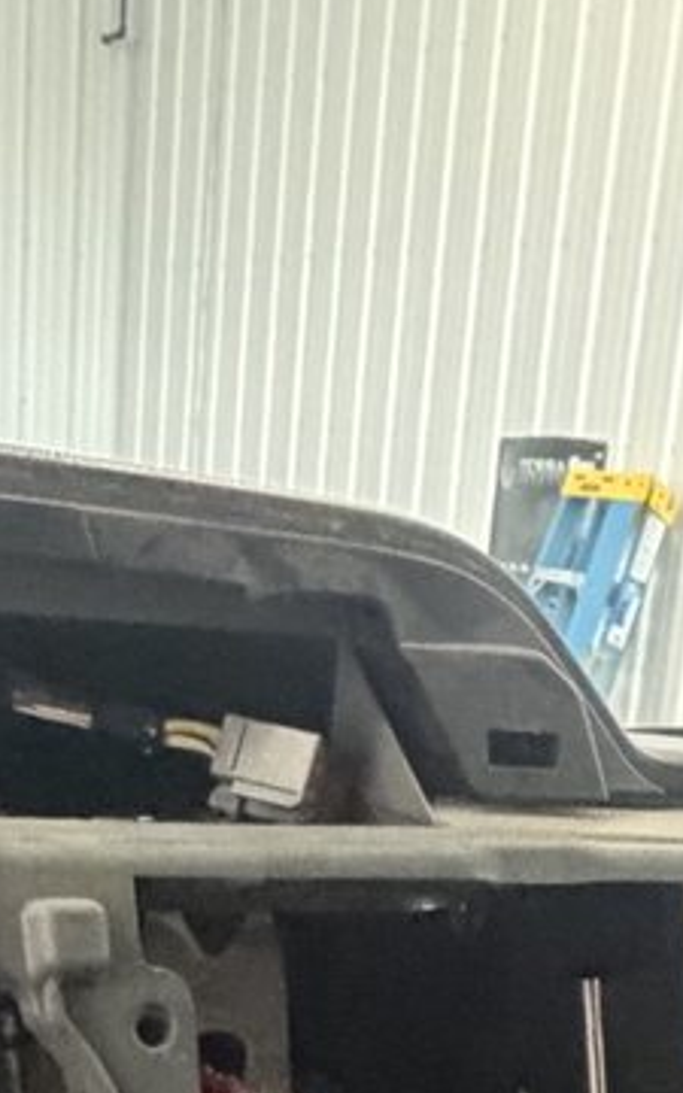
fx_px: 1966
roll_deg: -5.7
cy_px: 1312
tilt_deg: -22.0
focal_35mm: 66
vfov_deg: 27.4
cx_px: 546
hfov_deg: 19.5
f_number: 2.2
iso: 1000
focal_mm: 2.22
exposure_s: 1/60
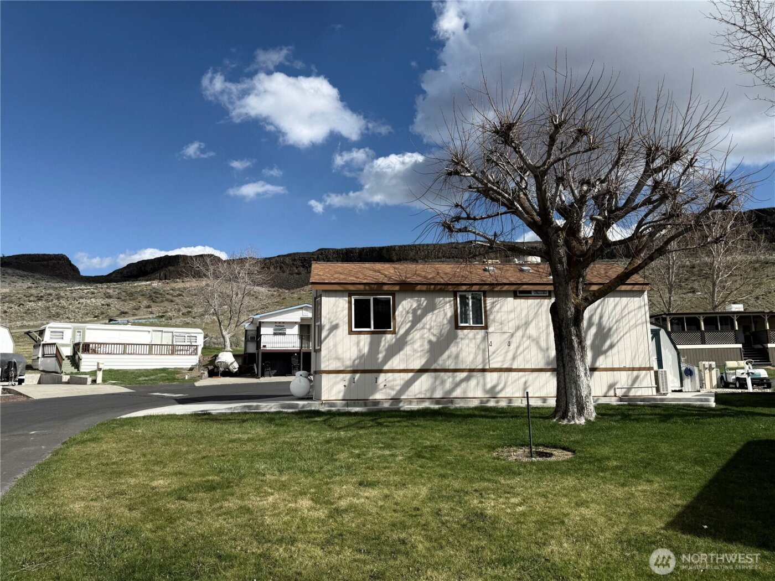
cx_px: 388
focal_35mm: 24
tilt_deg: +9.8
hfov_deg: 71.6
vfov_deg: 56.8
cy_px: 290
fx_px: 537
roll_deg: +0.3
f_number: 1.78
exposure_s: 1/6173
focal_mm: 6.76
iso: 80
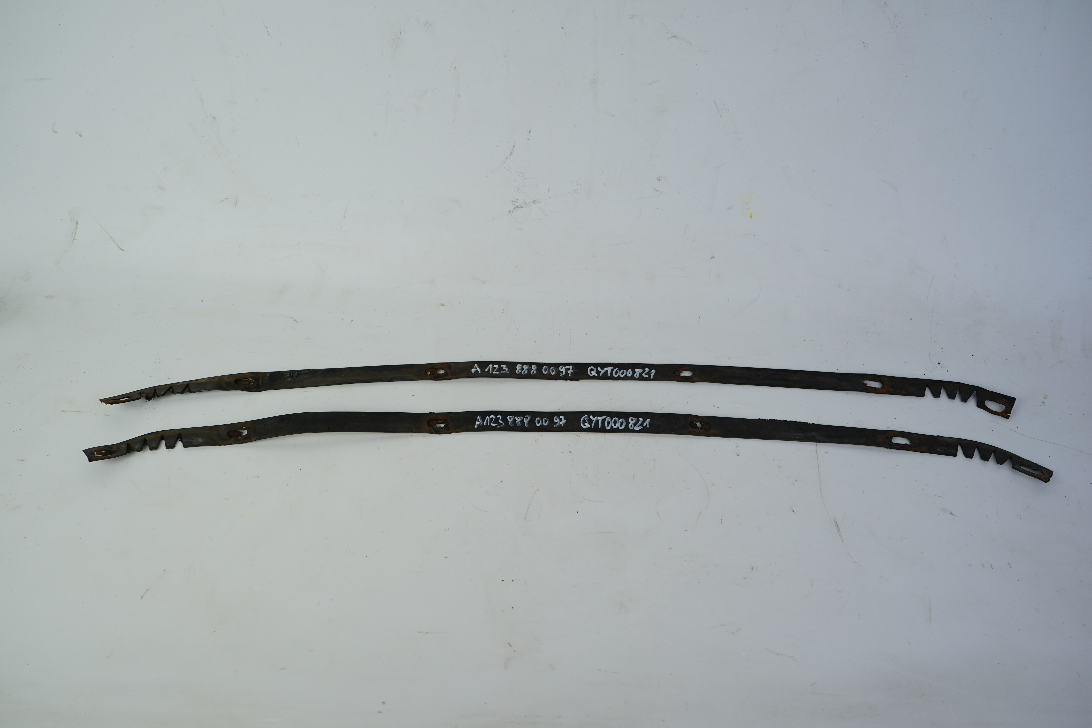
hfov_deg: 60.3
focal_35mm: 31
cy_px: 364
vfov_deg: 42.3
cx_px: 546
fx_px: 940
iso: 200
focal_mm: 31
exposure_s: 1/160
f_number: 8
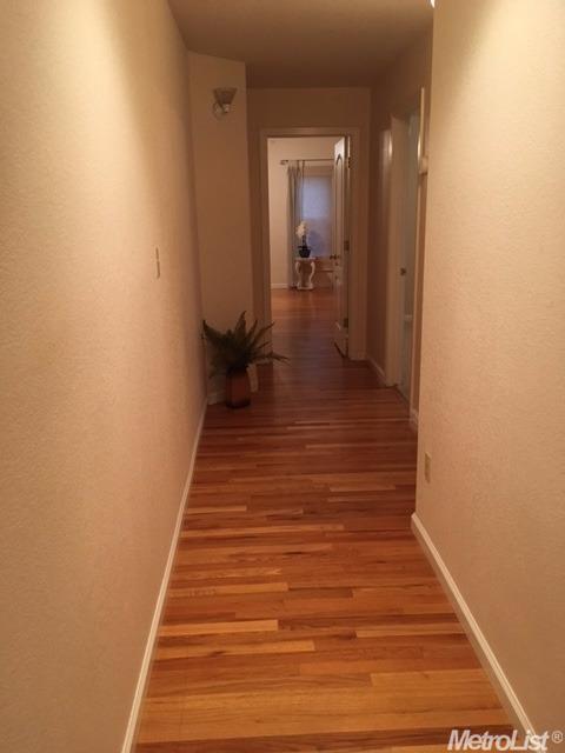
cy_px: 376
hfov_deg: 48.2
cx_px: 282
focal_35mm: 29
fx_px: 631
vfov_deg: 61.7
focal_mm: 4.15
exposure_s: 1/30
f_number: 2.2
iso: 160
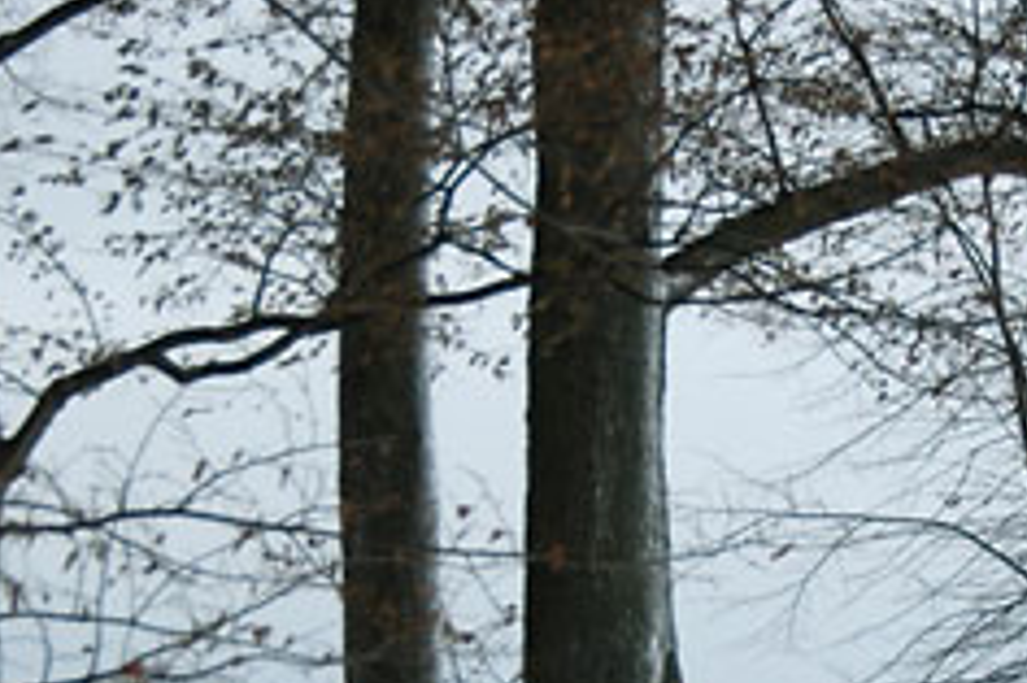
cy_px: 544
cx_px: 827
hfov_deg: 13.2
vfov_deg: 8.8
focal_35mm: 155
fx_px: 4419
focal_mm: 42
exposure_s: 1/800
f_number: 4.5
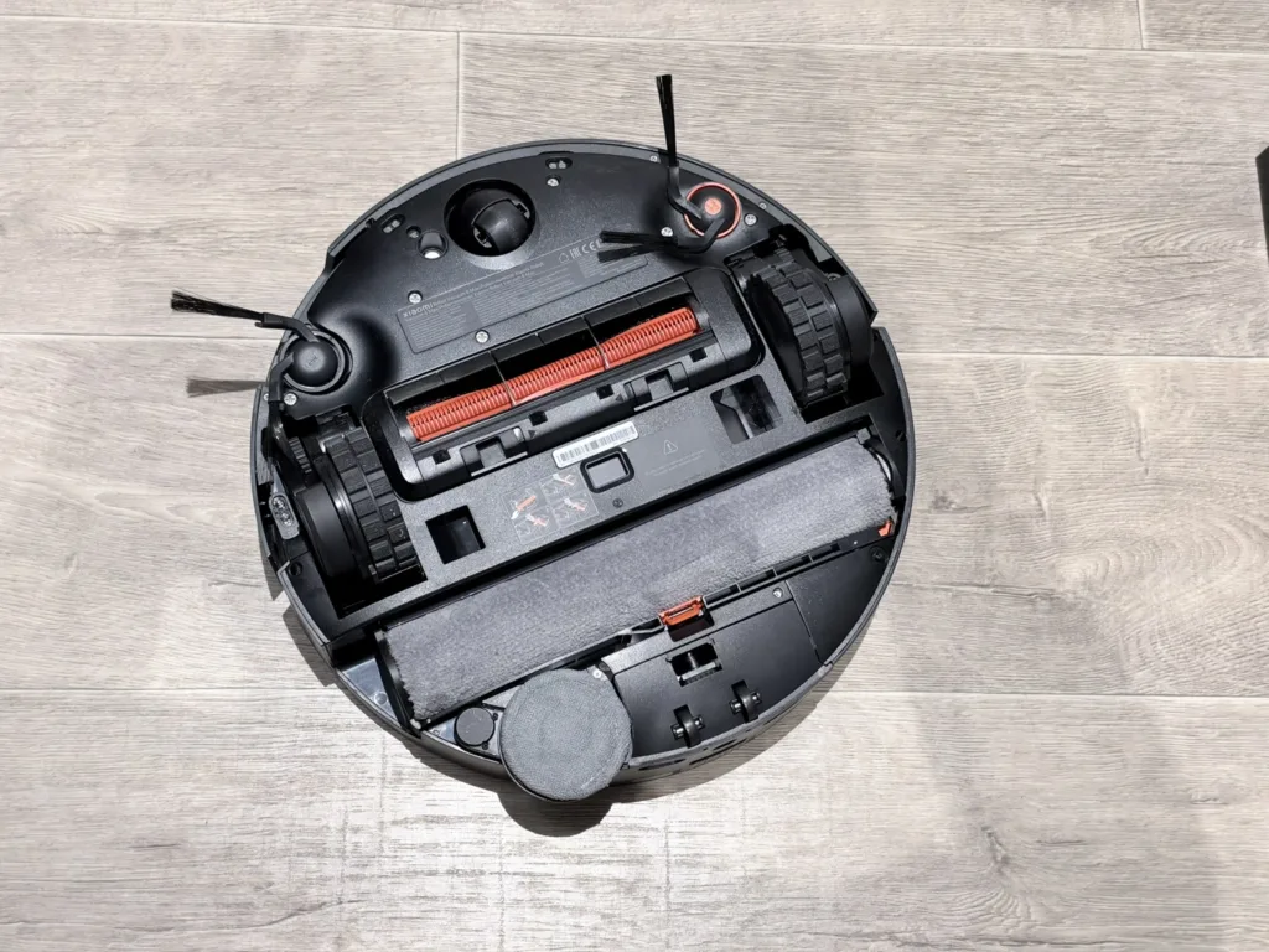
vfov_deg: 30.3
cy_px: 476
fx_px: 1760
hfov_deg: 39.7
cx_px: 634
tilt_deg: -72.1
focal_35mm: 48
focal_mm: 6.93
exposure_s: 1/40
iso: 250
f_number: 1.48
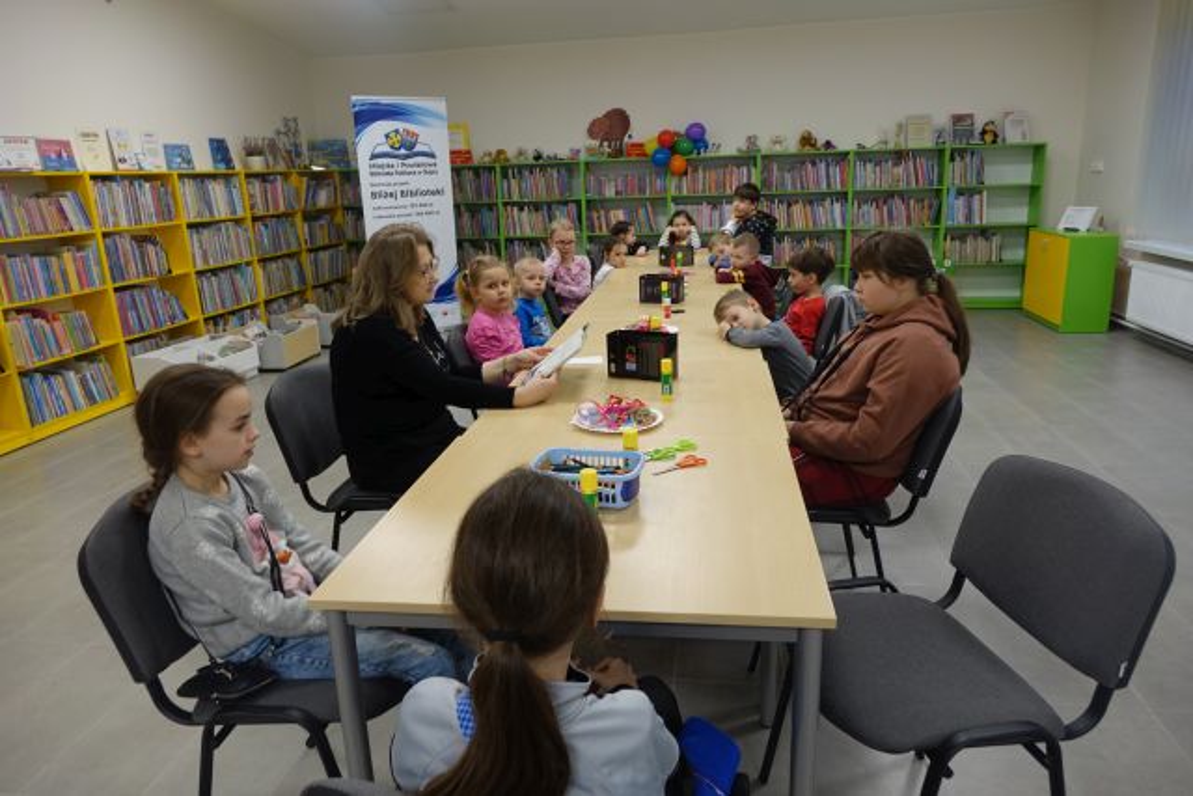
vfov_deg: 53.2
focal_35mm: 24
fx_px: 795
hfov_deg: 73.7
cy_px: 398
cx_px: 596
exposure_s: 1/30
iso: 160
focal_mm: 8.8
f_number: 2.8
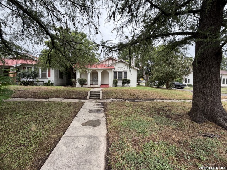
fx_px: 92
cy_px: 85
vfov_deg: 85.7
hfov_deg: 102.1
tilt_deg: -1.7
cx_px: 114
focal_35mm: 14
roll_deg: -0.3
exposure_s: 1/408
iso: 50
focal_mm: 2.22
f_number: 2.2
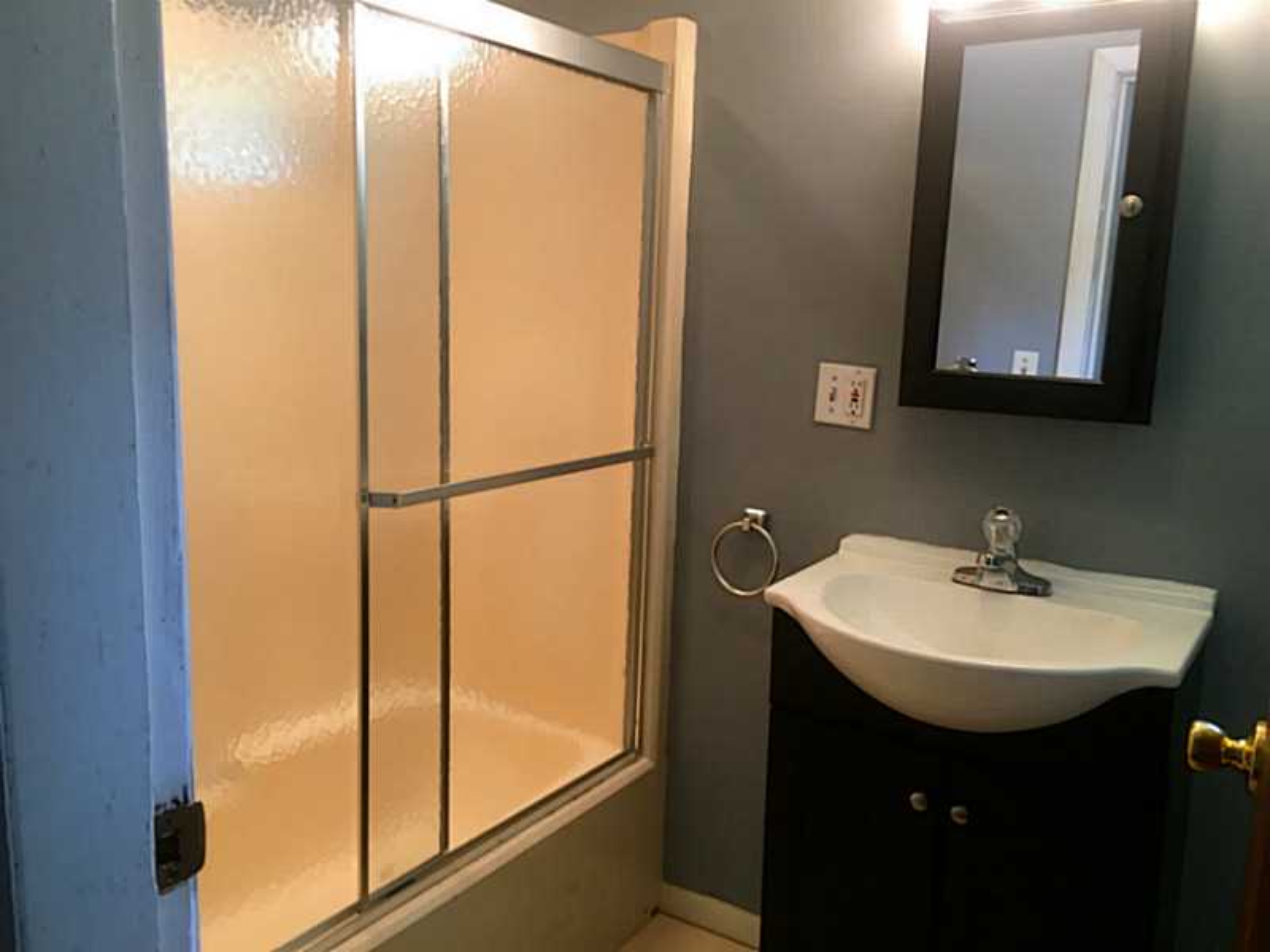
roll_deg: -2.1
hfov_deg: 61.7
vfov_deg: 48.2
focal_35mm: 29
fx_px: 1064
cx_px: 635
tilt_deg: -8.8
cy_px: 476
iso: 125
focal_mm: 4.15
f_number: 2.2
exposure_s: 1/33
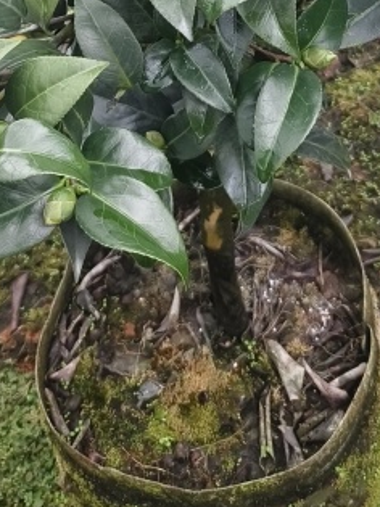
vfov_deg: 21.8
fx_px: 1142
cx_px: 222
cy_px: -199
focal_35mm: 78
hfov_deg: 18.9
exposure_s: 1/100
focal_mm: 5.5
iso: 115
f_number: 1.75
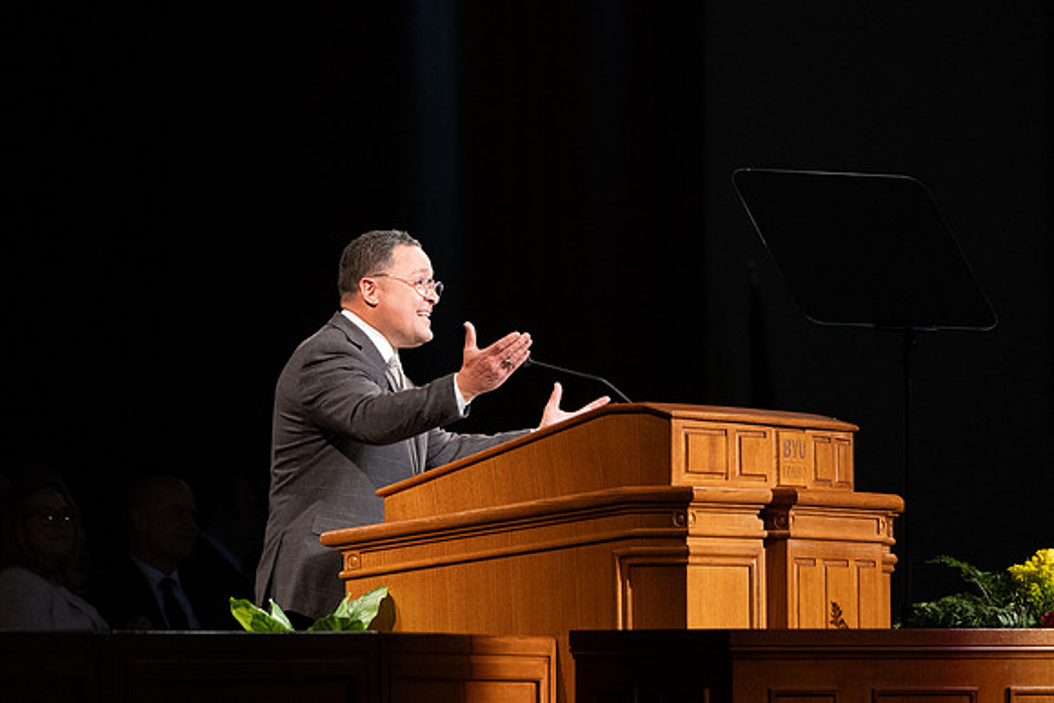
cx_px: 388
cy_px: 288
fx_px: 9007
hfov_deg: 6.7
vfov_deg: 4.5
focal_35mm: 308
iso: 3200
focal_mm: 180
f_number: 3.5
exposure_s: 1/250
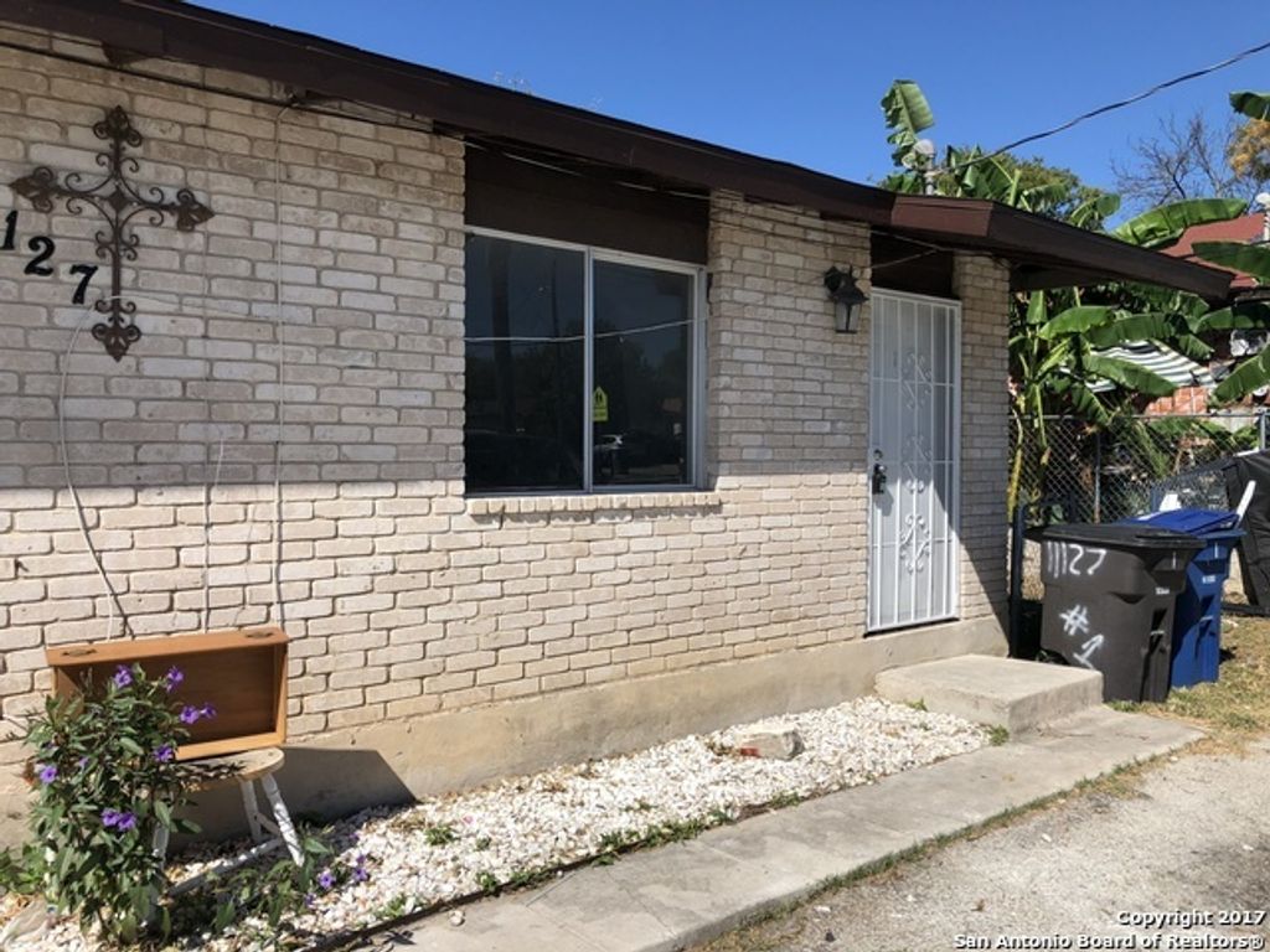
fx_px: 1064
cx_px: 635
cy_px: 476
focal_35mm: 29
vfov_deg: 48.2
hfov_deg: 61.7
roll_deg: -1.3
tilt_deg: -1.3
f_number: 1.8
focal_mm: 3.99
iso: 20
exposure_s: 1/2667
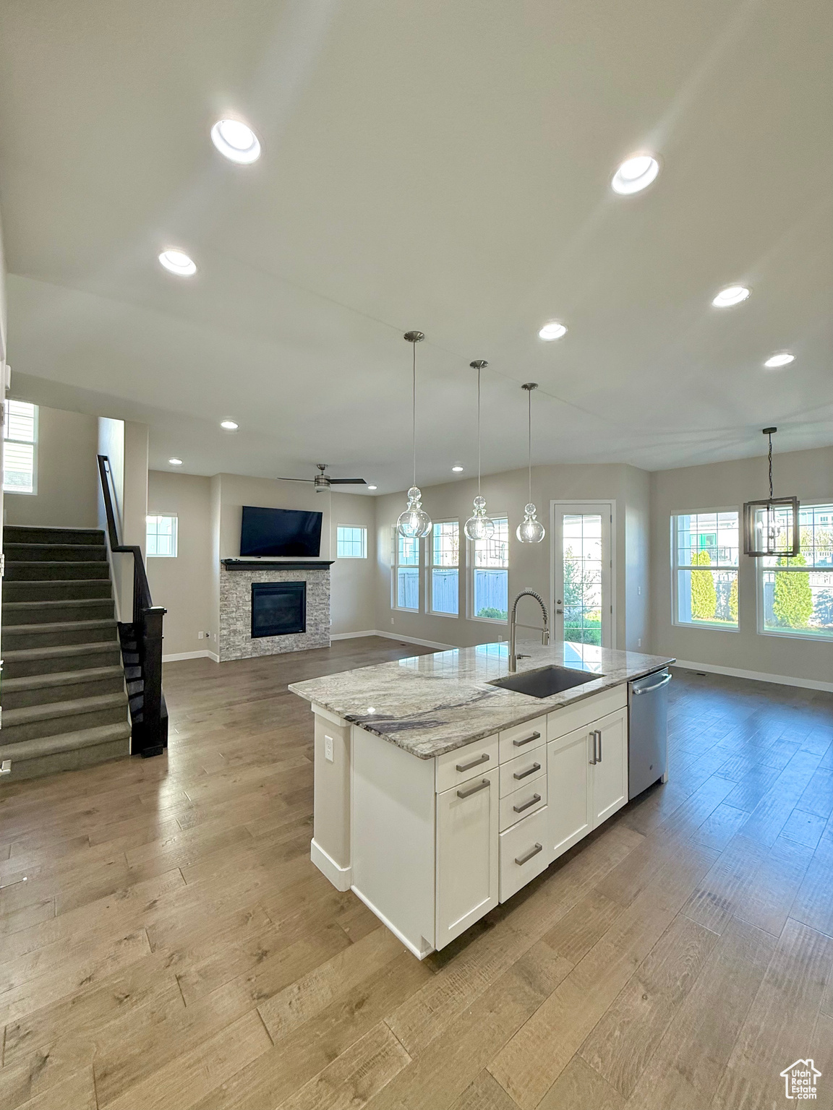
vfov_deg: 102.1
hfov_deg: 85.7
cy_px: 555
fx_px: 449
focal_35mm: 14
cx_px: 416
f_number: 2.2
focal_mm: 2.22
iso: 125
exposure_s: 1/120
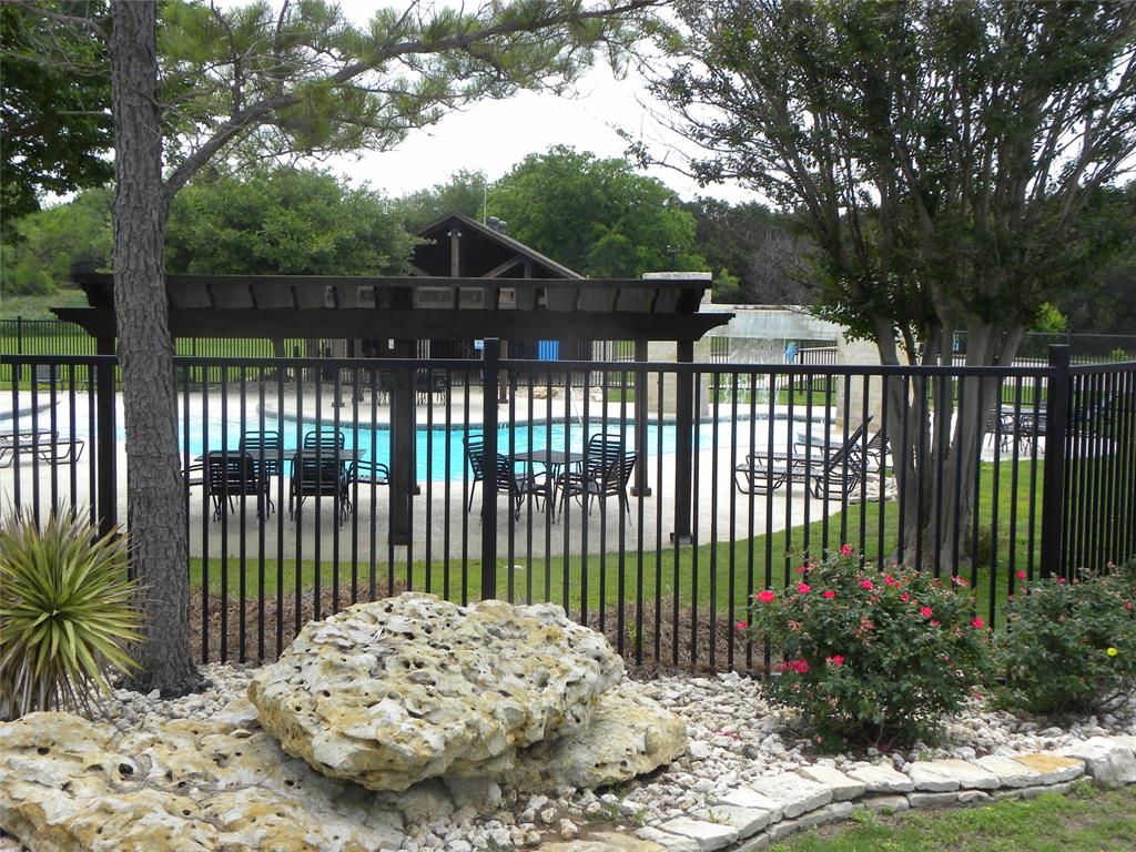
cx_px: 568
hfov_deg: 41.2
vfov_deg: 31.5
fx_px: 1510
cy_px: 426
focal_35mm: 46
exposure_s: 1/204
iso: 64
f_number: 4.5
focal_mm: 8.2
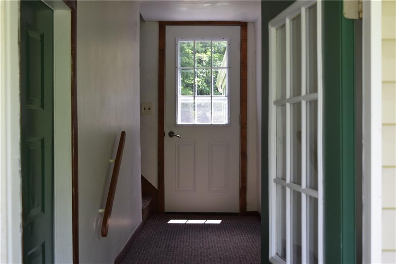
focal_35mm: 51
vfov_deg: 26.5
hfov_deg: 38.9
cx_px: 198
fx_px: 561
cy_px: 132
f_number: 5.6
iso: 400
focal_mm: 34
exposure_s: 1/125
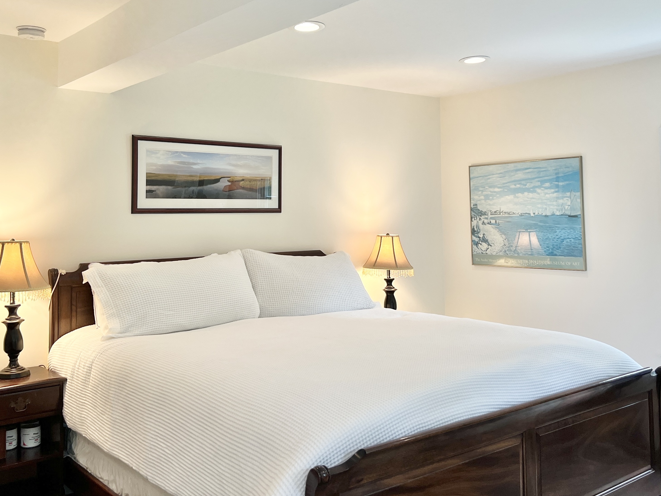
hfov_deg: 51.2
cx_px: 290
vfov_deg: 39.3
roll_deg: +0.2
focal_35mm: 36
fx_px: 687
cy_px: 179
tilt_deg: +4.5
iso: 100
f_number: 1.5
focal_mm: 5.7
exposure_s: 1/120
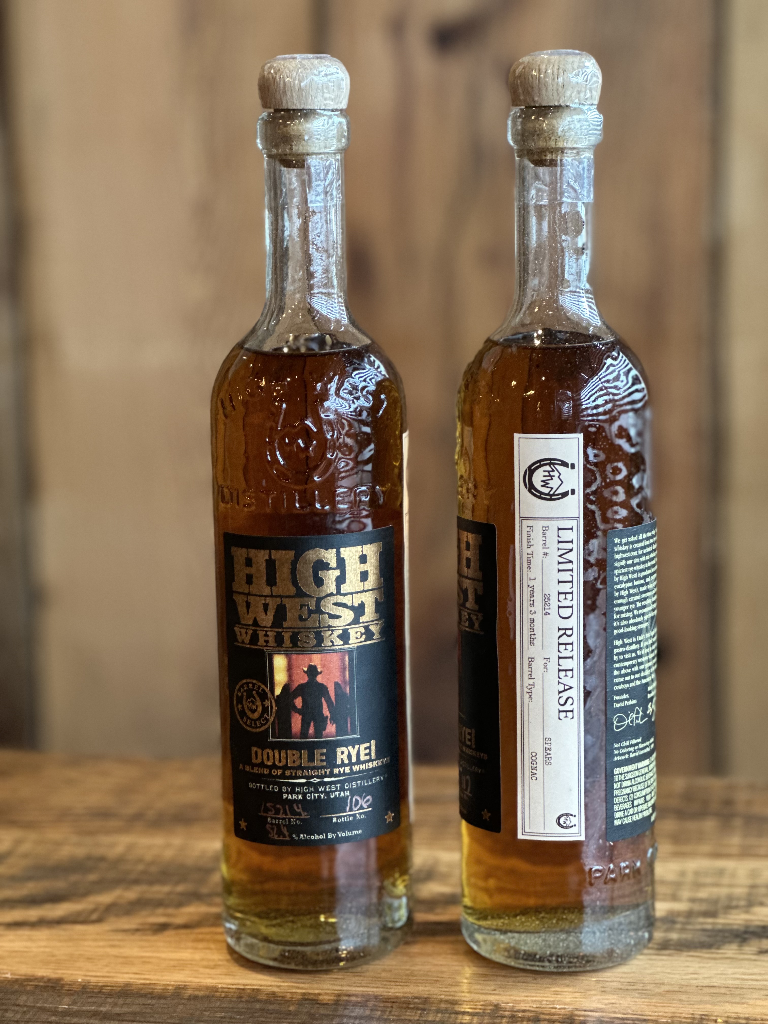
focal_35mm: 77
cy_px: 512
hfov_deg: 19.1
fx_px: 2278
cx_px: 384
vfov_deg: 25.3
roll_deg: +0.6
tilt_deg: -11.0
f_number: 2.8
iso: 500
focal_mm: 9
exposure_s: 1/15
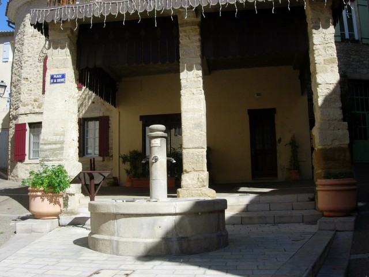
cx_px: 184
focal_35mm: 38
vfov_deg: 37.7
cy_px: 138
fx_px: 405
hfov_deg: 49.0
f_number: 4.8
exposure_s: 1/512
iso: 64
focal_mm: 7.8
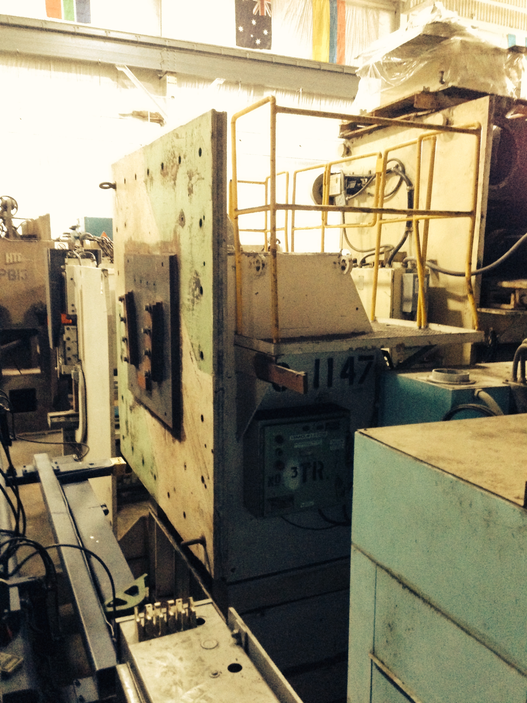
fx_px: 670
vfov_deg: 55.4
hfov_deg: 42.9
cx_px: 264
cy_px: 352
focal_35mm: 33
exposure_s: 1/15
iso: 800
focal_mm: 4.12
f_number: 2.4
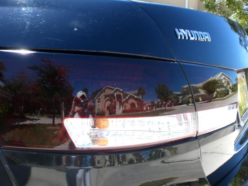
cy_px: 90
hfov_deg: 38.9
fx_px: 351
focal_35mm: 49
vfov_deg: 29.7
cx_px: 133
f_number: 3.1
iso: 50
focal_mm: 6.3
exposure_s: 1/250
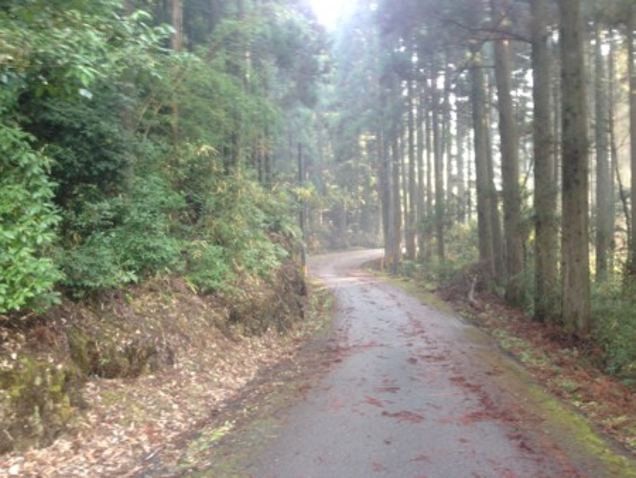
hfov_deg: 55.3
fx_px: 607
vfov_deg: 43.0
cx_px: 318
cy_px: 239
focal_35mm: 33
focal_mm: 4.13
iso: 64
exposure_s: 1/20
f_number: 2.4
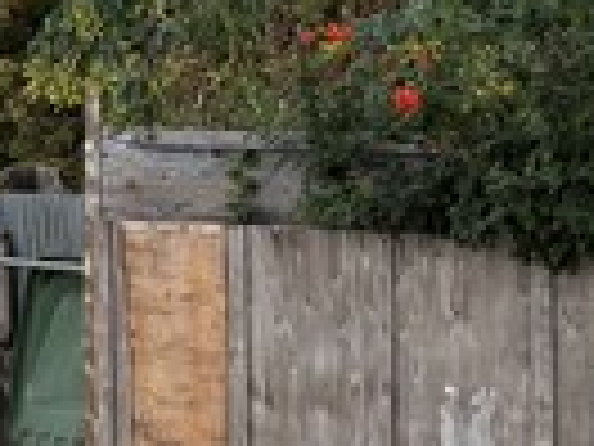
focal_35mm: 202
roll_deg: -1.3
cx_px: -130
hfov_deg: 9.6
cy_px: 23
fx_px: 3466
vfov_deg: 7.3
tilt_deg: +3.2
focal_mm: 5.96
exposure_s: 1/2639
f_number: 1.6
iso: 64
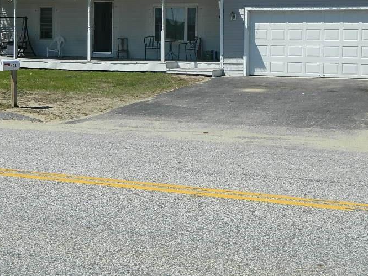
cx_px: 180
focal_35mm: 63
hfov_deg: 30.7
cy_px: 71
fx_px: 670
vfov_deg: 23.1
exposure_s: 1/200
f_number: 9.8
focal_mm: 7.3
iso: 80
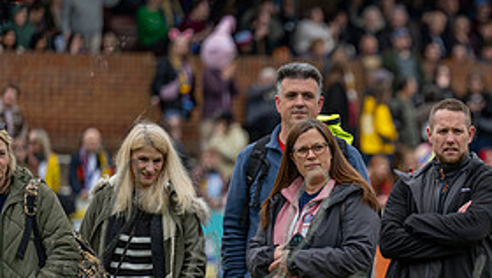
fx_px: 4687
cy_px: 260
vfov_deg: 3.4
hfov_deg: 6.0
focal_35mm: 359
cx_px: 432
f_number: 2.8
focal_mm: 160
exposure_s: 1/1250
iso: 125
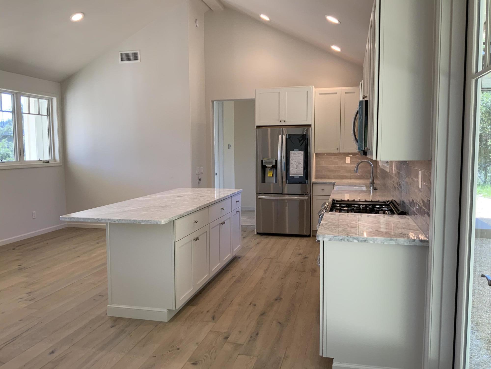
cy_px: 184
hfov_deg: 61.7
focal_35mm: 29
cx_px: 246
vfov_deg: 48.2
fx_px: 411
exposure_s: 1/120
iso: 64
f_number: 1.8
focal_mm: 3
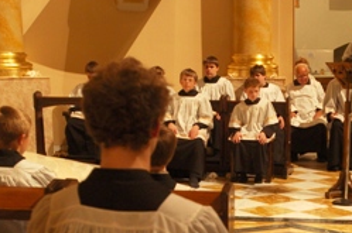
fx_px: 810
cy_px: 209
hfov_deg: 24.1
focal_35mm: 83
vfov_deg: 16.2
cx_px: 285
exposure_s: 1/25
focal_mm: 28
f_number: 3.5
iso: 400
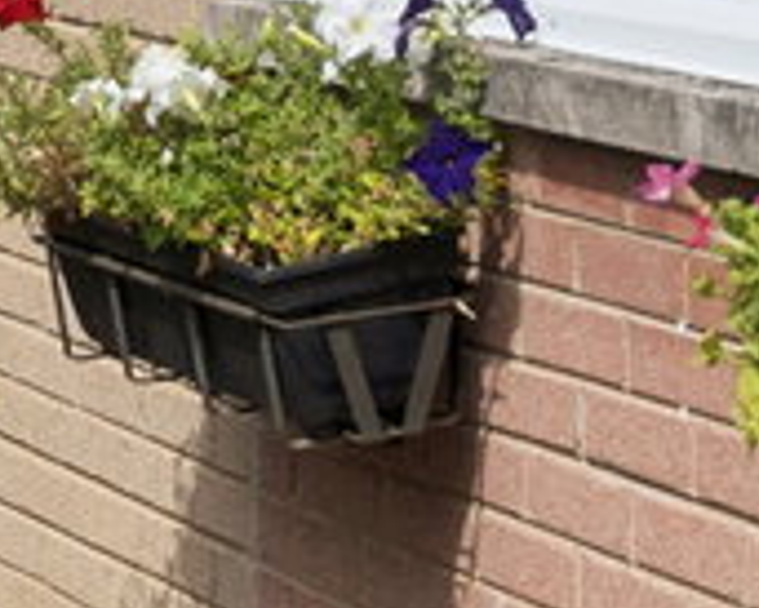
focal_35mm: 230
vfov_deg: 6.6
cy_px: -422
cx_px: 195
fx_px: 5170
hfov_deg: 8.4
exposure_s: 1/1600
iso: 400
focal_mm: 35
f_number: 8
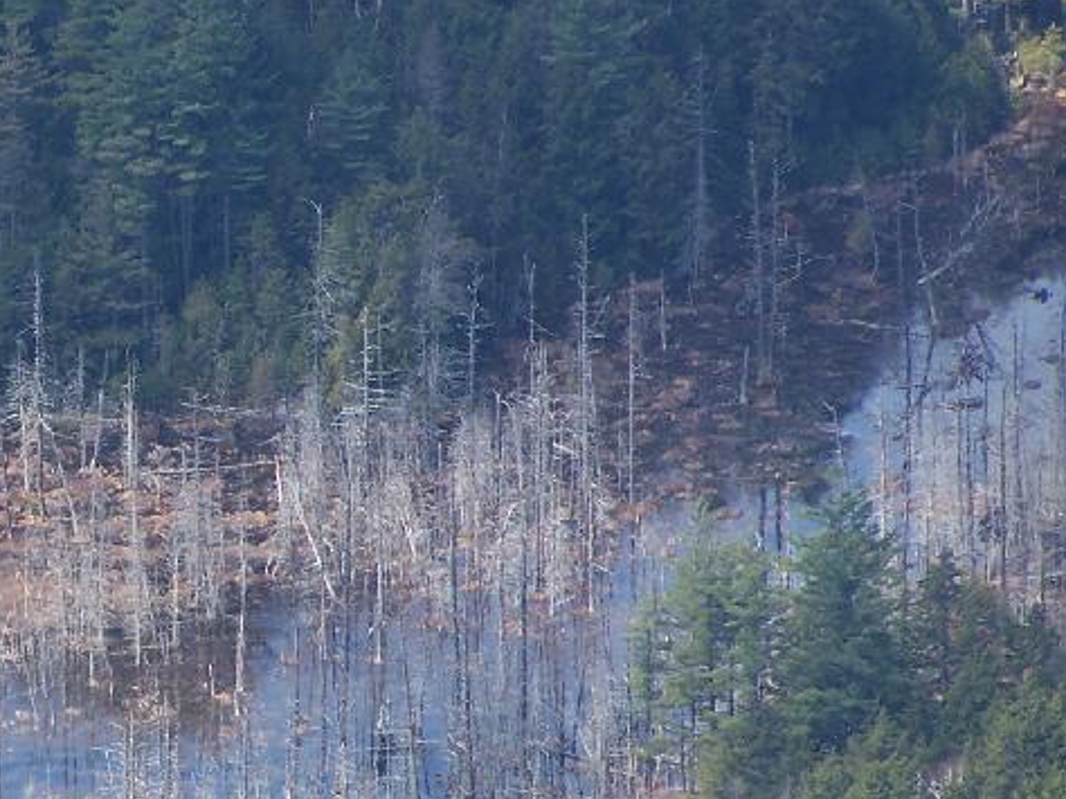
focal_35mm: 579
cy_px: 556
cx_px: 52
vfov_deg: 2.6
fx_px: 17821
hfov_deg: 3.4
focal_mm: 44.4
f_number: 3.6
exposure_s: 1/500
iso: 80
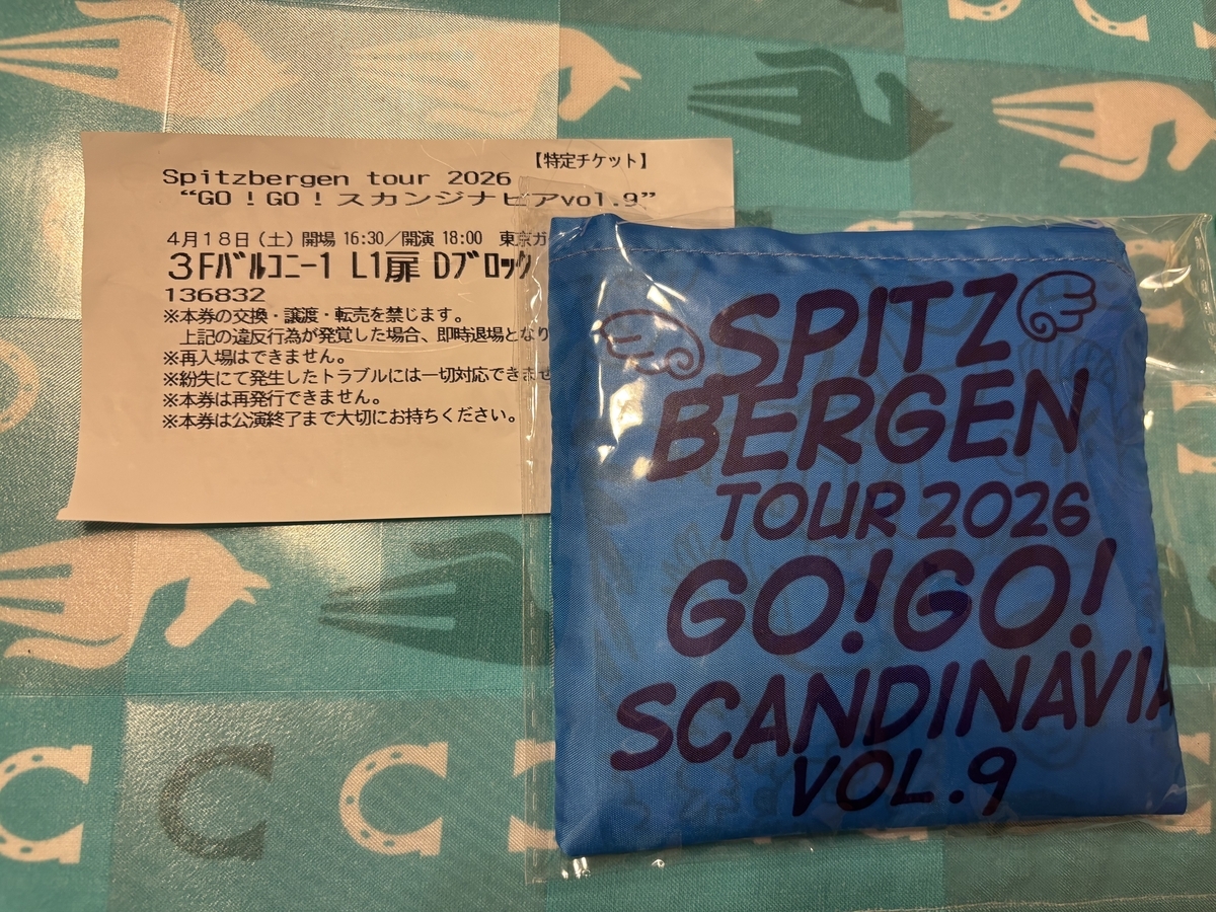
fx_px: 913
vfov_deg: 53.1
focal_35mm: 26
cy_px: 456
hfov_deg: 67.3
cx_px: 608
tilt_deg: -77.5
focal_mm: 5.96
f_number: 1.6
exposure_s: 1/50
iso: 125
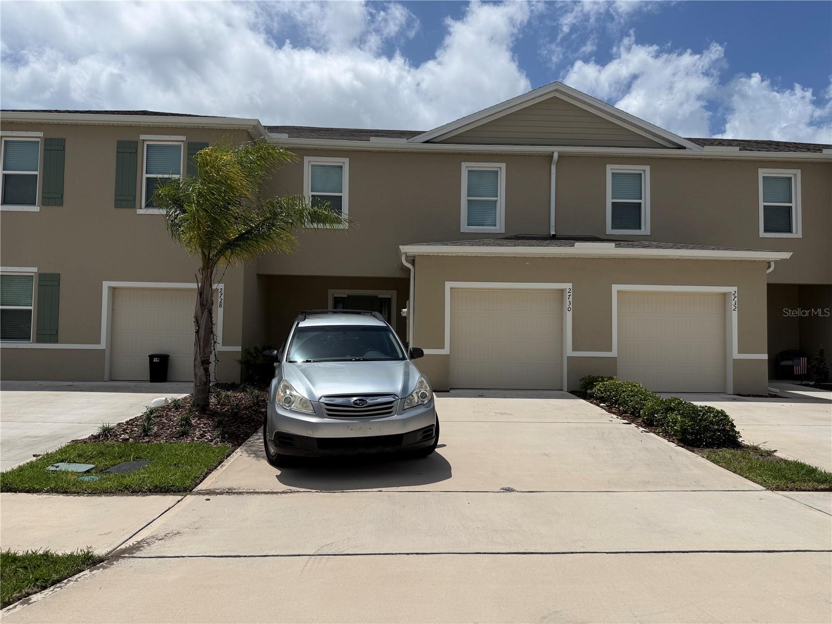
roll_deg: -0.7
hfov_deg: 71.6
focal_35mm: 24
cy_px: 312
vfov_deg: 56.8
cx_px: 416
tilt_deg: +3.5
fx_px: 577
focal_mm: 6.76
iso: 80
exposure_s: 1/10309
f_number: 1.78
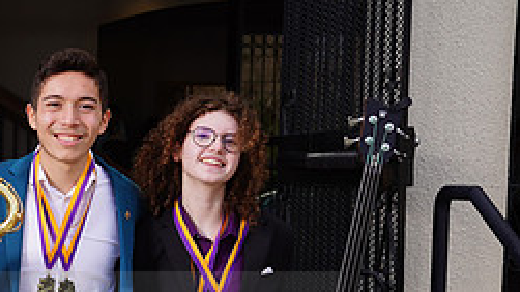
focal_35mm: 104
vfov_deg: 11.5
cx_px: -60
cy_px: 299
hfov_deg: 19.6
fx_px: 1434
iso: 100
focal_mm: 43
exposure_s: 1/200
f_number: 6.3
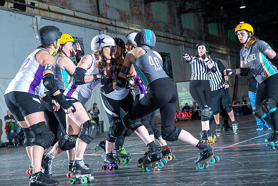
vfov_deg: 19.5
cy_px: 93
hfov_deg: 28.8
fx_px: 541
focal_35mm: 70
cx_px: 139
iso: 800
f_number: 8
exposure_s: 1/160
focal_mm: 70
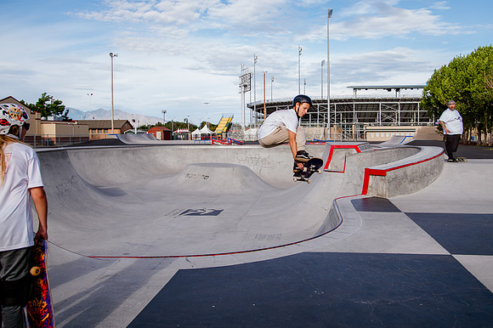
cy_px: 145
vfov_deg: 37.6
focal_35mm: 35
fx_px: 481
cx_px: 275
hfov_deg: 54.1
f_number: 5
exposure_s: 1/400
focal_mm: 31
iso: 200
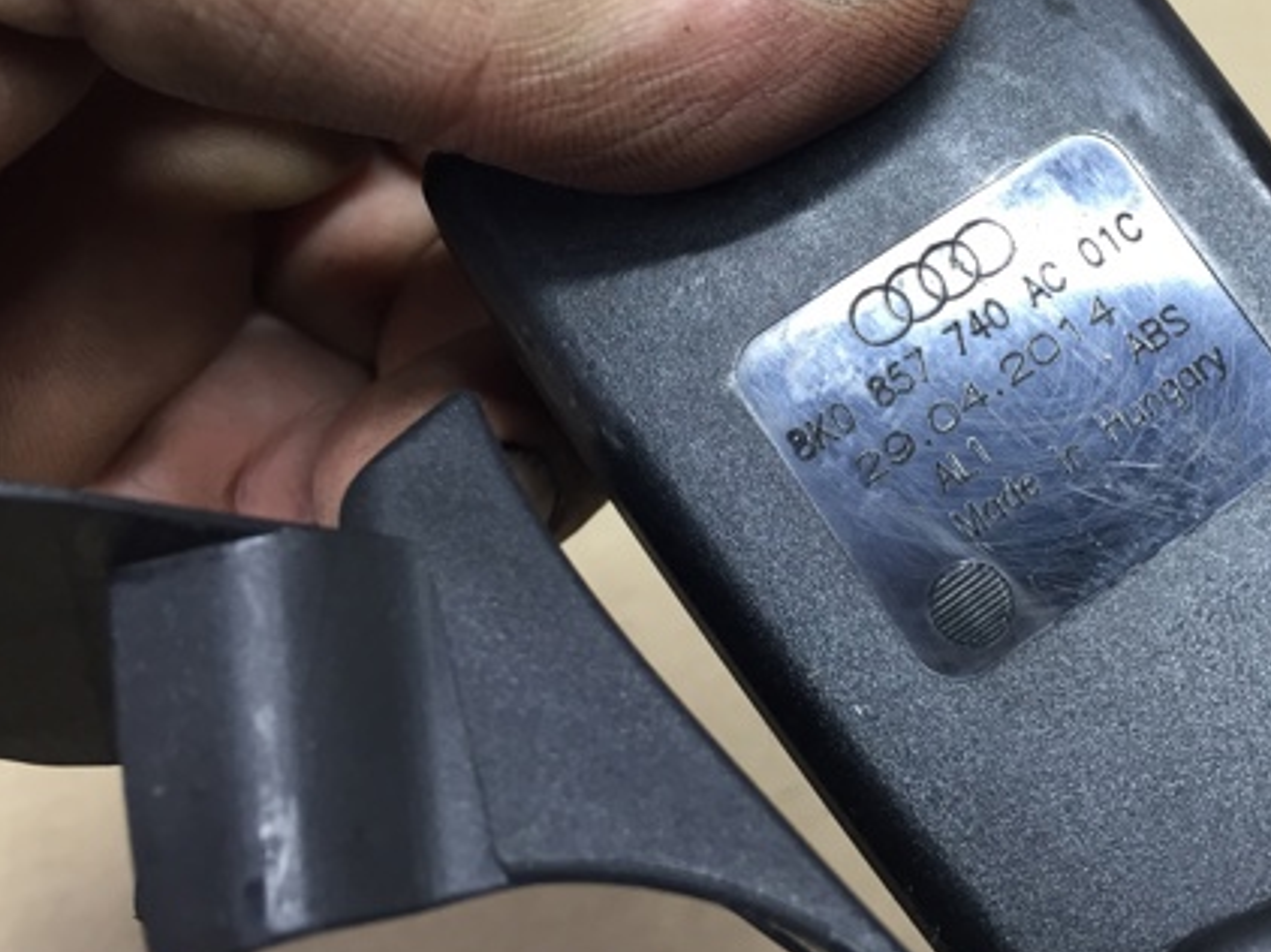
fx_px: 1615
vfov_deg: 32.7
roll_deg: +13.1
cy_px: 368
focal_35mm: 44
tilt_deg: -44.4
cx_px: 904
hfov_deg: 42.1
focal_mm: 4.15
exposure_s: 1/33
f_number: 2.2
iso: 80
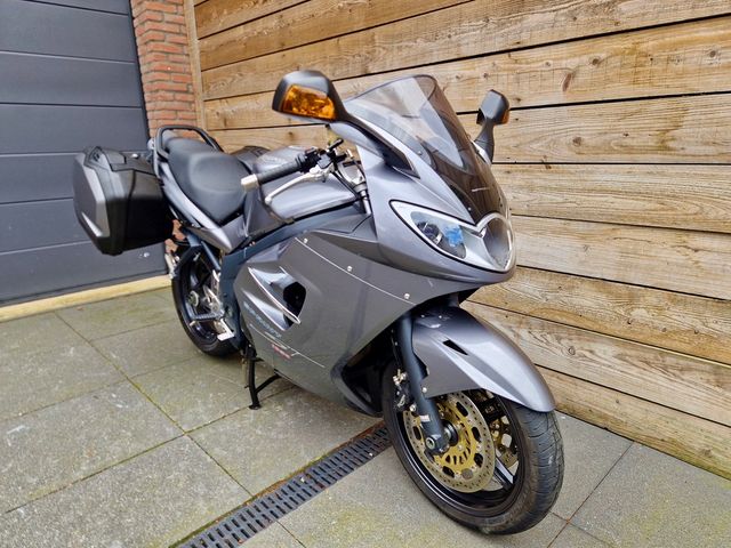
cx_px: 366
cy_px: 274
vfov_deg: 58.9
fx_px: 486
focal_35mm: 23
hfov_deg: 73.9
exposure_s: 1/226
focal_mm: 5.4
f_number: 1.8
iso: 50
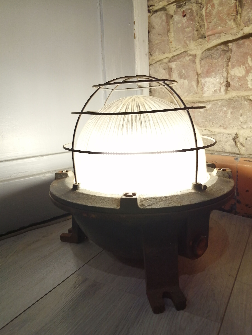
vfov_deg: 67.3
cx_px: 126
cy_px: 168
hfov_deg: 53.1
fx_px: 252
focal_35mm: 26
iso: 100
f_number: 1.8
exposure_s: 1/33.3
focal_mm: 3.46
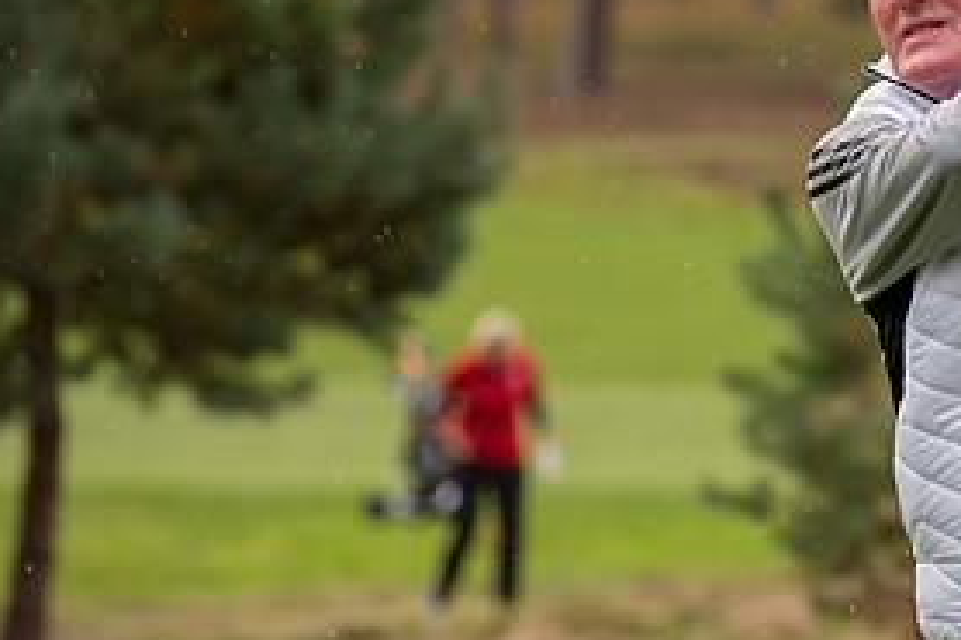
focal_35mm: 418
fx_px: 11151
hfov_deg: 4.9
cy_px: 102
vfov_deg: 3.3
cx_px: 857
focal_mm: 200
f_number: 5
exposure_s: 1/1250
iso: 800
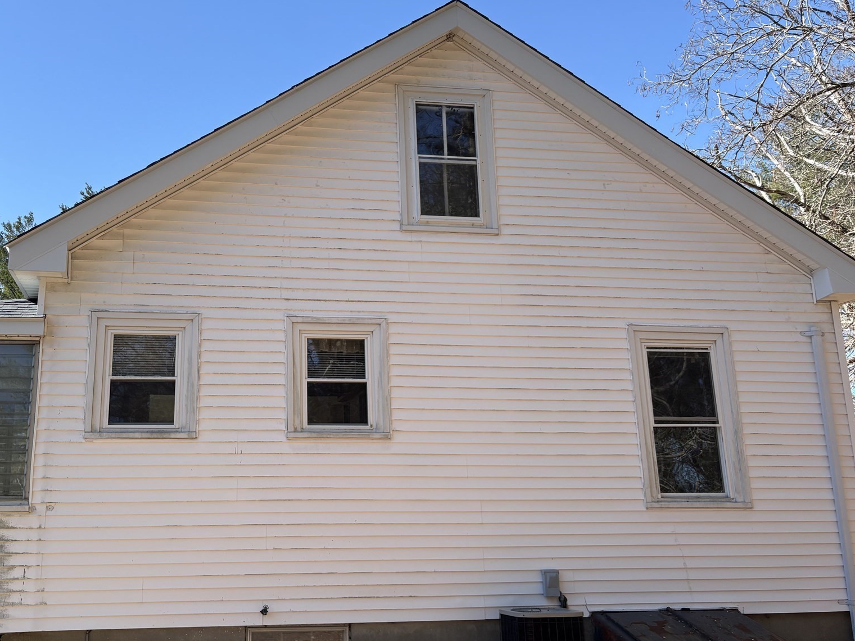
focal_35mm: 35
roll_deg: +0.9
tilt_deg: +14.0
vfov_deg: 40.7
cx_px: 300
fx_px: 865
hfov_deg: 51.8
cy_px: 313
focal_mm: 5.96
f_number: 1.6
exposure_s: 1/1451
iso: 50
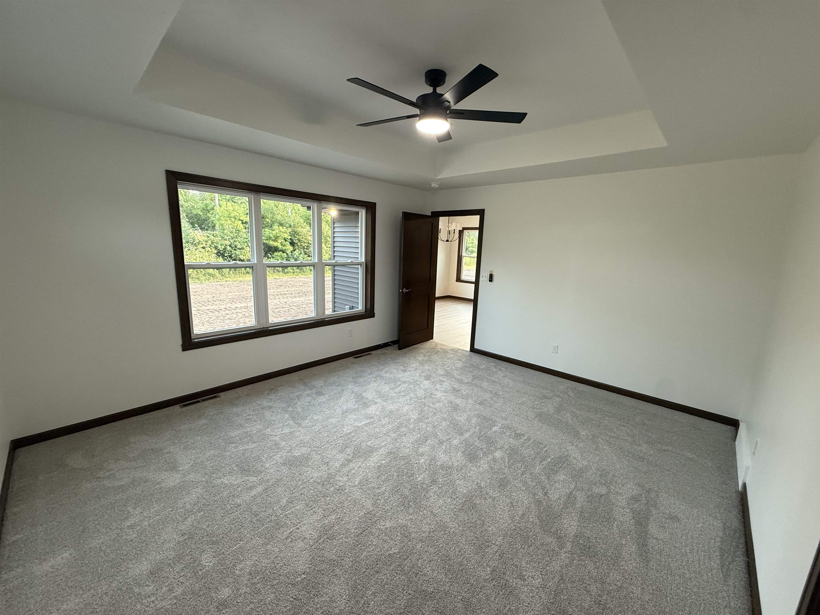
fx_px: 332
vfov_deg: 85.7
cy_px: 308
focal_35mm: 14
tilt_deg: -11.5
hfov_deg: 102.1
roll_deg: -3.0
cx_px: 410
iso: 250
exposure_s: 1/120
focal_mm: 2.22
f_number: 2.2
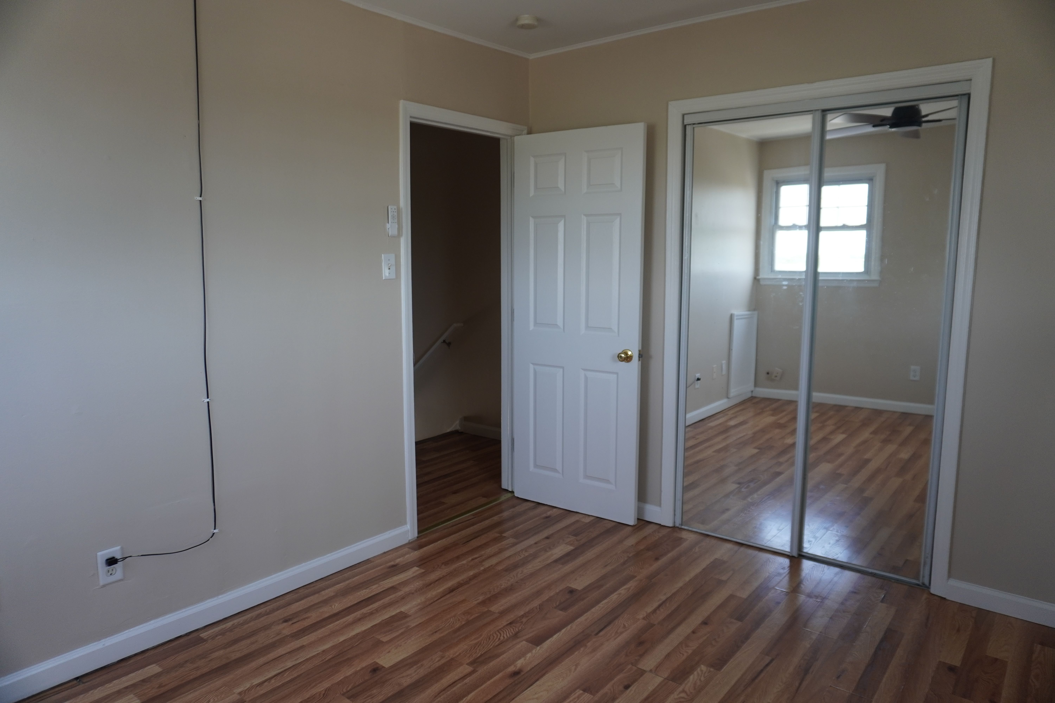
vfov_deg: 53.1
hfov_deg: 73.7
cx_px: 528
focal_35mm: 24
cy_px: 352
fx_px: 703
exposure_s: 1/160
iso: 320
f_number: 4
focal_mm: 16
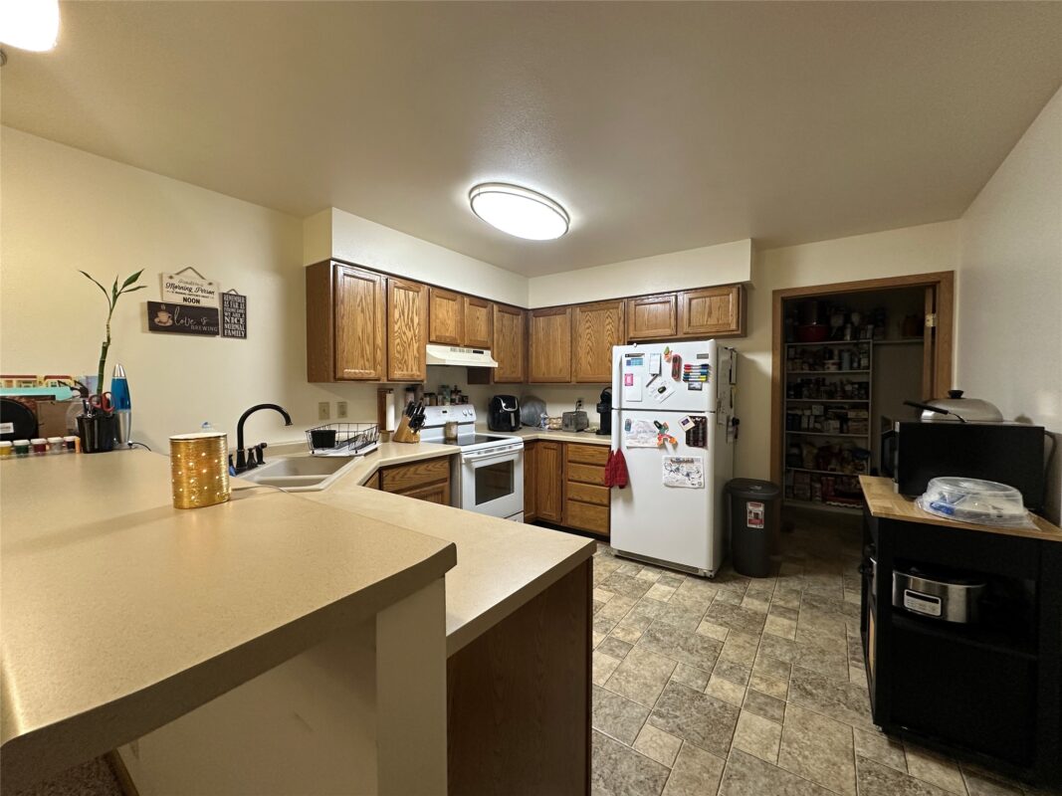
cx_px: 531
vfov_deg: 85.7
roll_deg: +0.7
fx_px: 429
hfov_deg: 102.1
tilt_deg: -0.5
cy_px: 398
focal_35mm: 14
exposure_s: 1/60
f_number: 2.2
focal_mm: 2.22
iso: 200
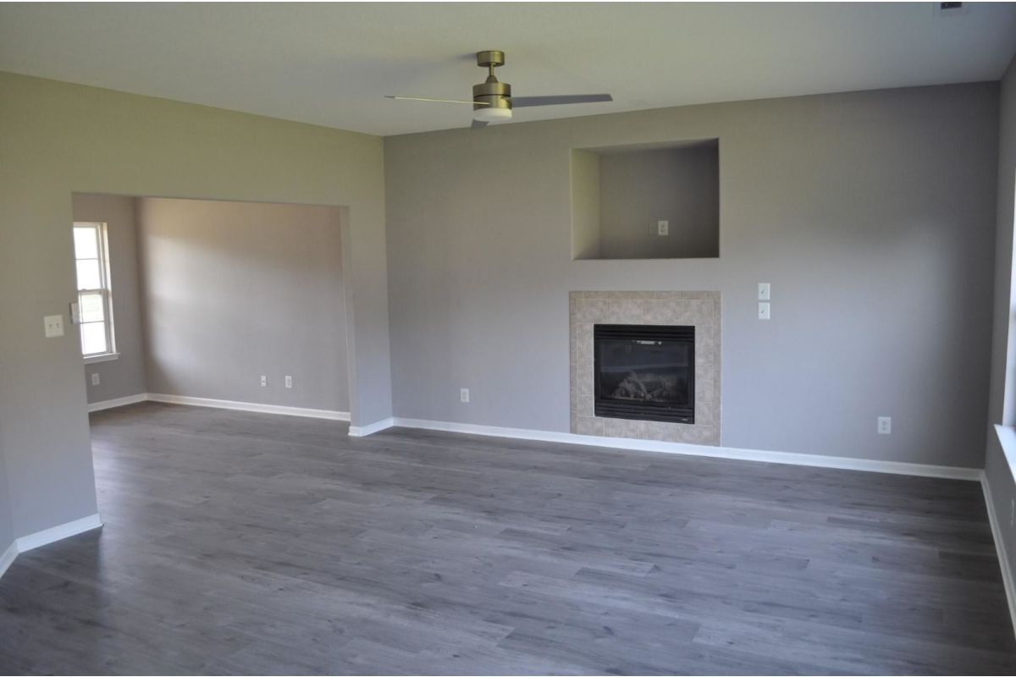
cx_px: 508
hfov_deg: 67.4
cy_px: 338
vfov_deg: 47.9
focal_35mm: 27
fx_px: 762
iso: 450
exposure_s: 1/60
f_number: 4
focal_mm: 18
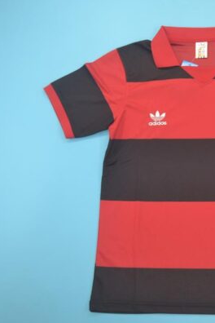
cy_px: 162
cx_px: 202
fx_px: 448
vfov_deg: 39.6
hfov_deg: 25.9
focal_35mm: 50
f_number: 3.8
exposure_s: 1/80
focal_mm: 22
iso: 200
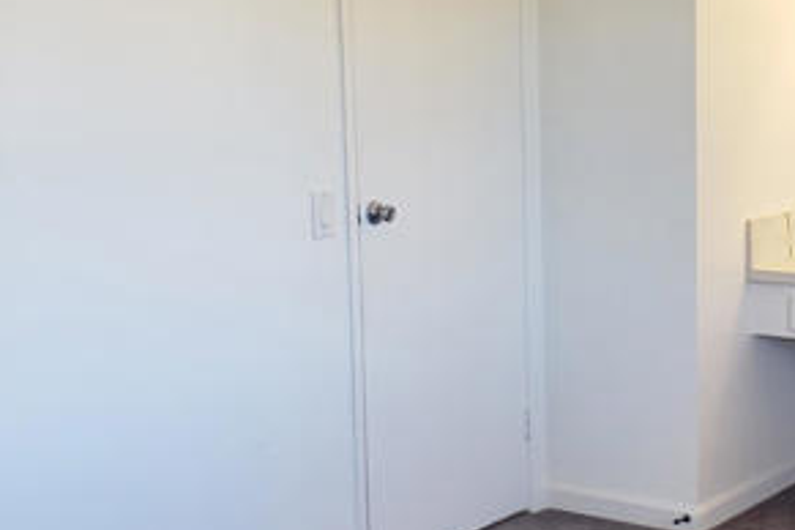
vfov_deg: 14.4
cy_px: 219
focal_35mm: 95
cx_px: 475
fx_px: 2098
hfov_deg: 21.4
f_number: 2.4
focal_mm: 4.3
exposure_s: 1/60
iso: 80
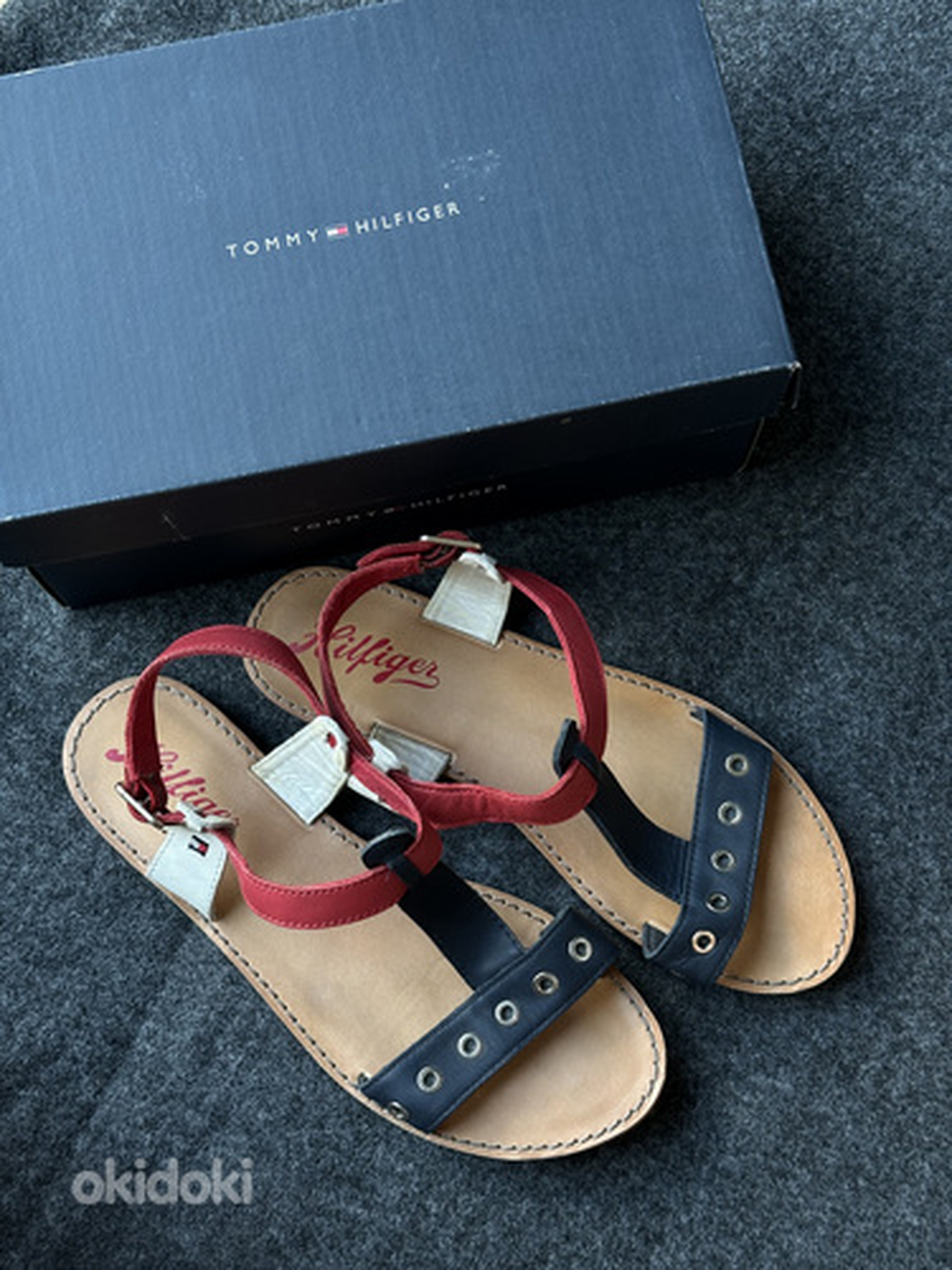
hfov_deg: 30.3
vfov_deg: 39.7
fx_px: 1760
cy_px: 635
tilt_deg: -74.7
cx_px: 476
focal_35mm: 48
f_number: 1.78
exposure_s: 1/119
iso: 80
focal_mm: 6.86
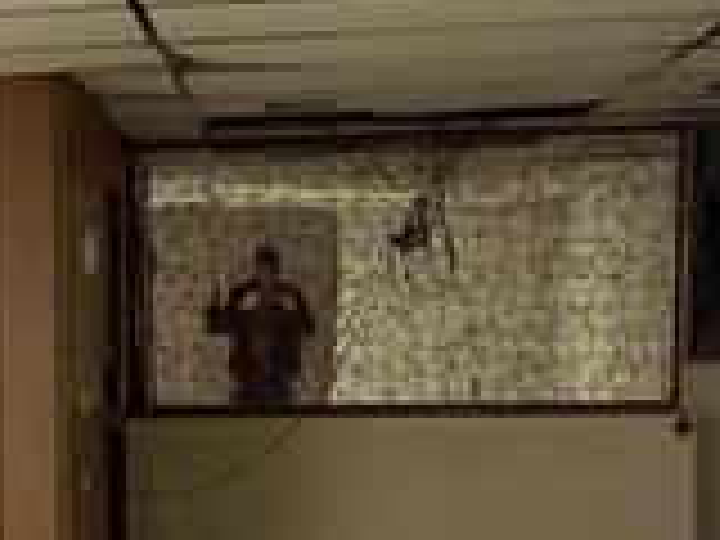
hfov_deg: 19.5
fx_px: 1997
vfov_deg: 15.2
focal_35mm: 96
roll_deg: +1.3
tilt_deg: -5.9
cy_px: 490
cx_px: -94
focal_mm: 6.86
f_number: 1.78
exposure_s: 1/40
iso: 800
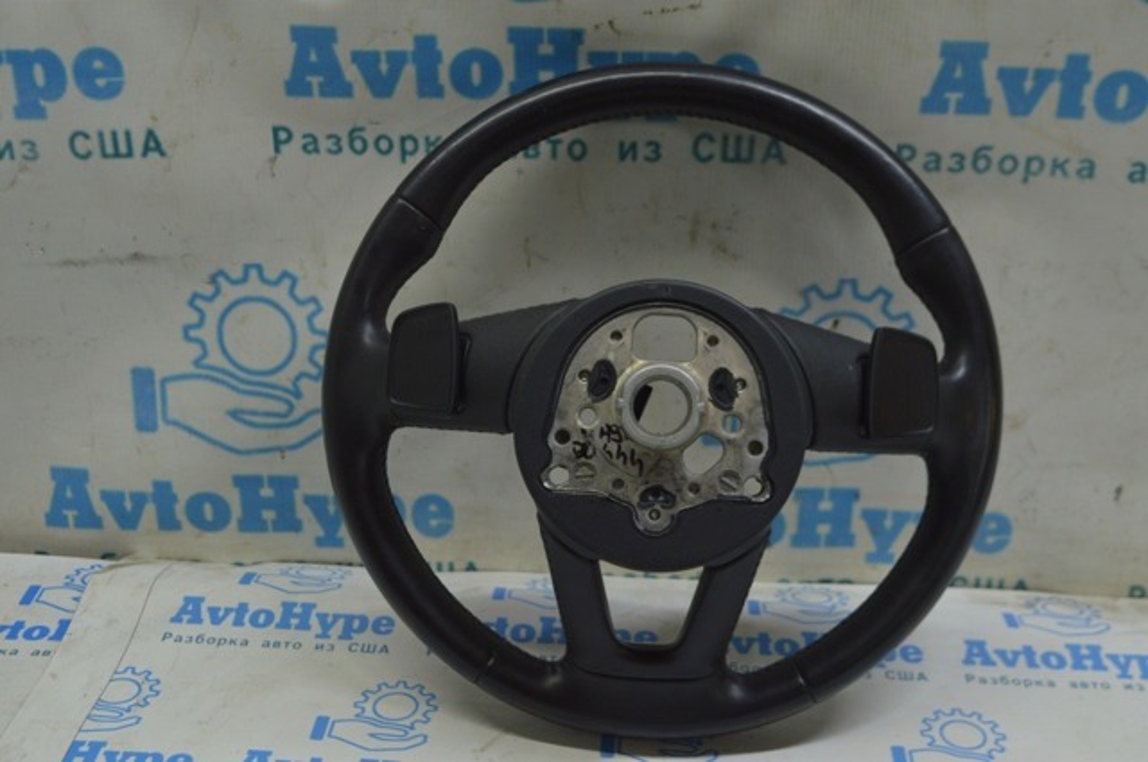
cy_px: 381
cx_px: 574
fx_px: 1481
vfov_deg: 28.9
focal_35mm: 46
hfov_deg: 42.4
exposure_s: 1/40
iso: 400
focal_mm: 31
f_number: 5.6
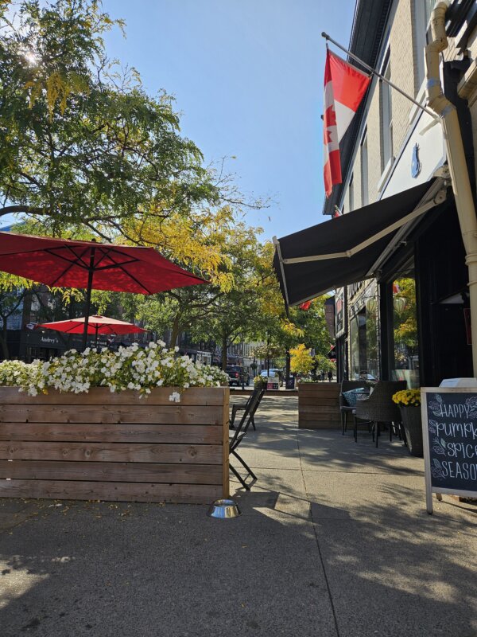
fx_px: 423
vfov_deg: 73.9
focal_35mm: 23
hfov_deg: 58.9
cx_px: 238
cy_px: 318
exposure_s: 1/2105
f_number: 1.8
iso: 25
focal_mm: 5.4
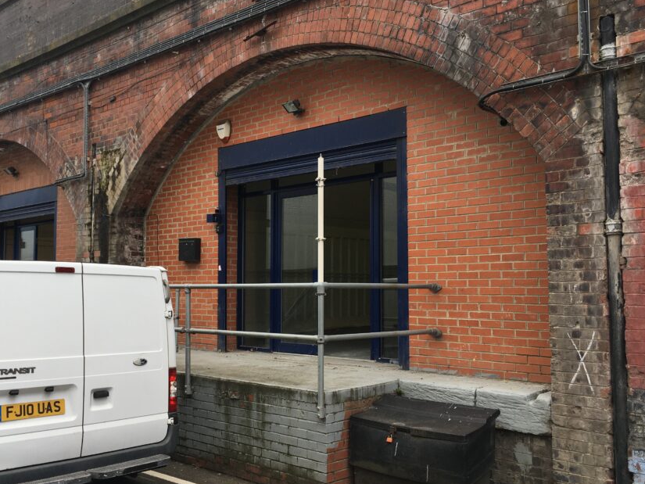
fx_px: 671
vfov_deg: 39.7
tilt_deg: +4.6
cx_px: 300
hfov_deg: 51.3
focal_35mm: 36
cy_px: 245
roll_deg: +1.3
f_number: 2.2
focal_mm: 4.15
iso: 25
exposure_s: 1/368
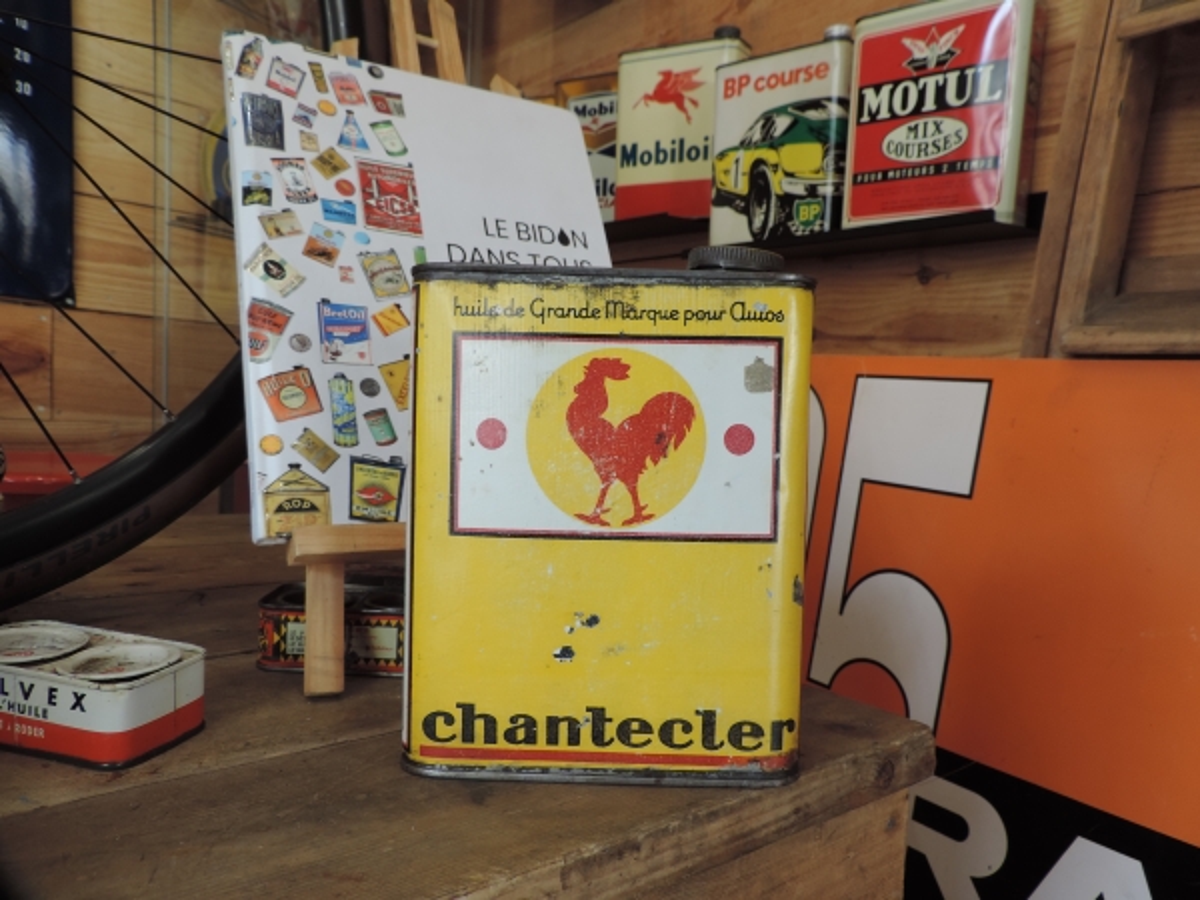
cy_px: 450
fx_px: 832
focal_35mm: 24
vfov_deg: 56.8
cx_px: 600
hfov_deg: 71.6
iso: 100
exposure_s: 1/30
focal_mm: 4.3
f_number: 3
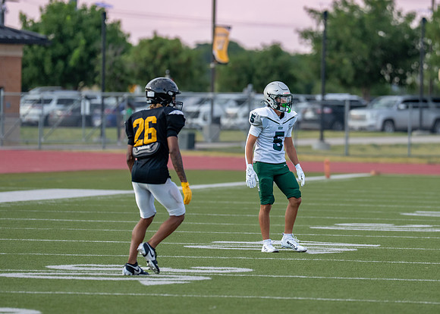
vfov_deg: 4.0
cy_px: 146
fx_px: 4444
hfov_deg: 5.7
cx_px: 281
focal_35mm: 356
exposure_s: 1/2000
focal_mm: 200
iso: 500
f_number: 2.8
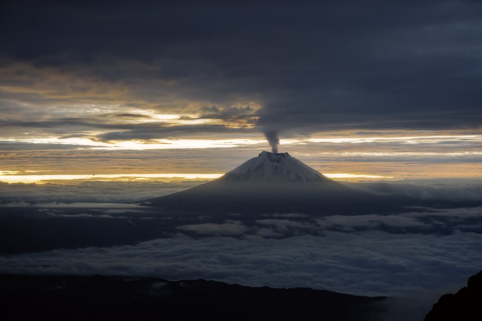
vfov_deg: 18.2
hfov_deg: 27.0
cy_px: 160
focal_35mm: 75
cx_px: 241
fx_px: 1004
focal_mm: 50
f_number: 5.6
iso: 1250
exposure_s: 1
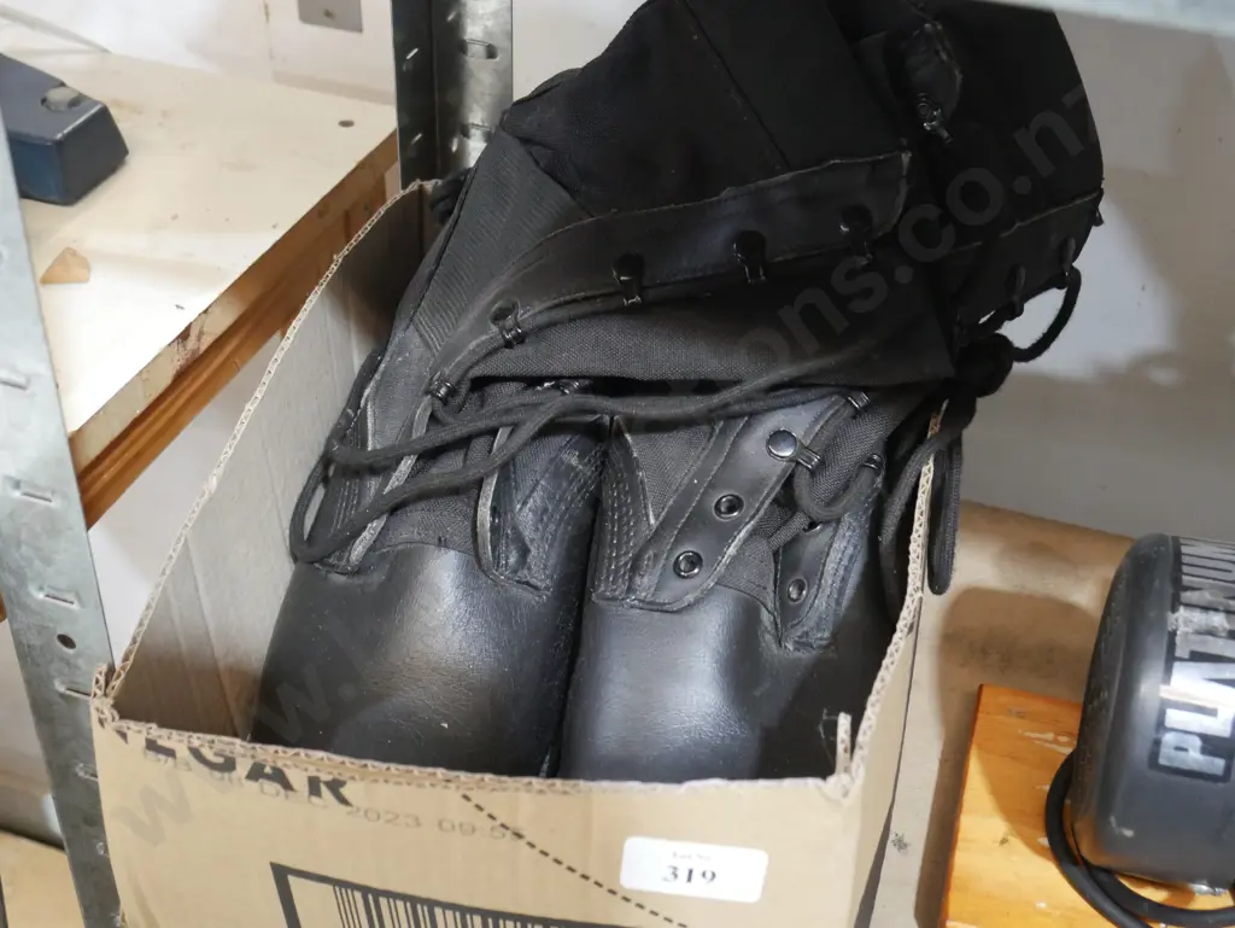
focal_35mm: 48
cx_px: 618
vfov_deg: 30.3
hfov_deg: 39.6
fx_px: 1713
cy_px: 464
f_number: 5.2
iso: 3200
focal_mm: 24
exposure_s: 1/50
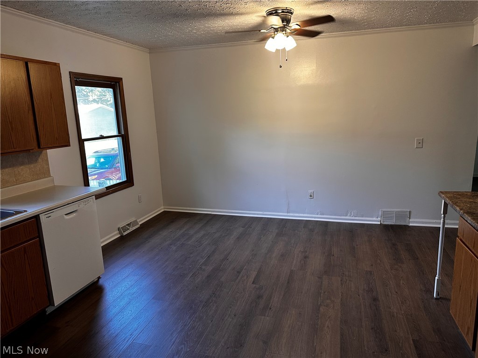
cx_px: 239
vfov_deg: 56.8
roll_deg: +2.3
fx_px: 331
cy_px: 179
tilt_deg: -12.2
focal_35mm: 24
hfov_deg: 71.6
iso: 125
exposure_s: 1/60
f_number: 1.78
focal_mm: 6.86
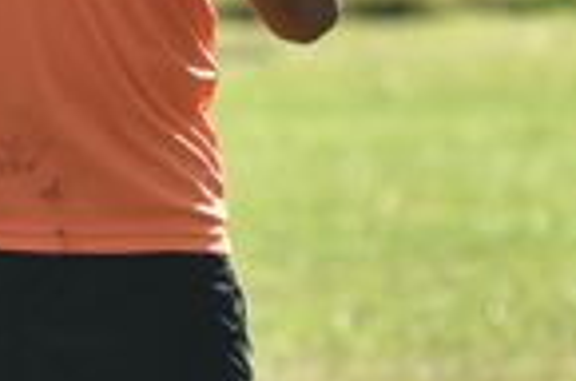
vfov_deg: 1.0
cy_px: -351
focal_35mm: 1417
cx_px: 0
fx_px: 22622
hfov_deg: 1.5
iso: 100
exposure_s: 1/400
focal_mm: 200
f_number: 5
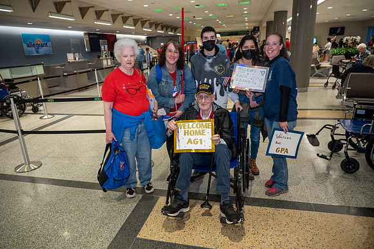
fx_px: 249
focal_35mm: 24
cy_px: 124
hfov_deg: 73.8
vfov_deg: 53.1
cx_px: 187
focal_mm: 24
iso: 1000
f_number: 4.5
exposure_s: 1/50
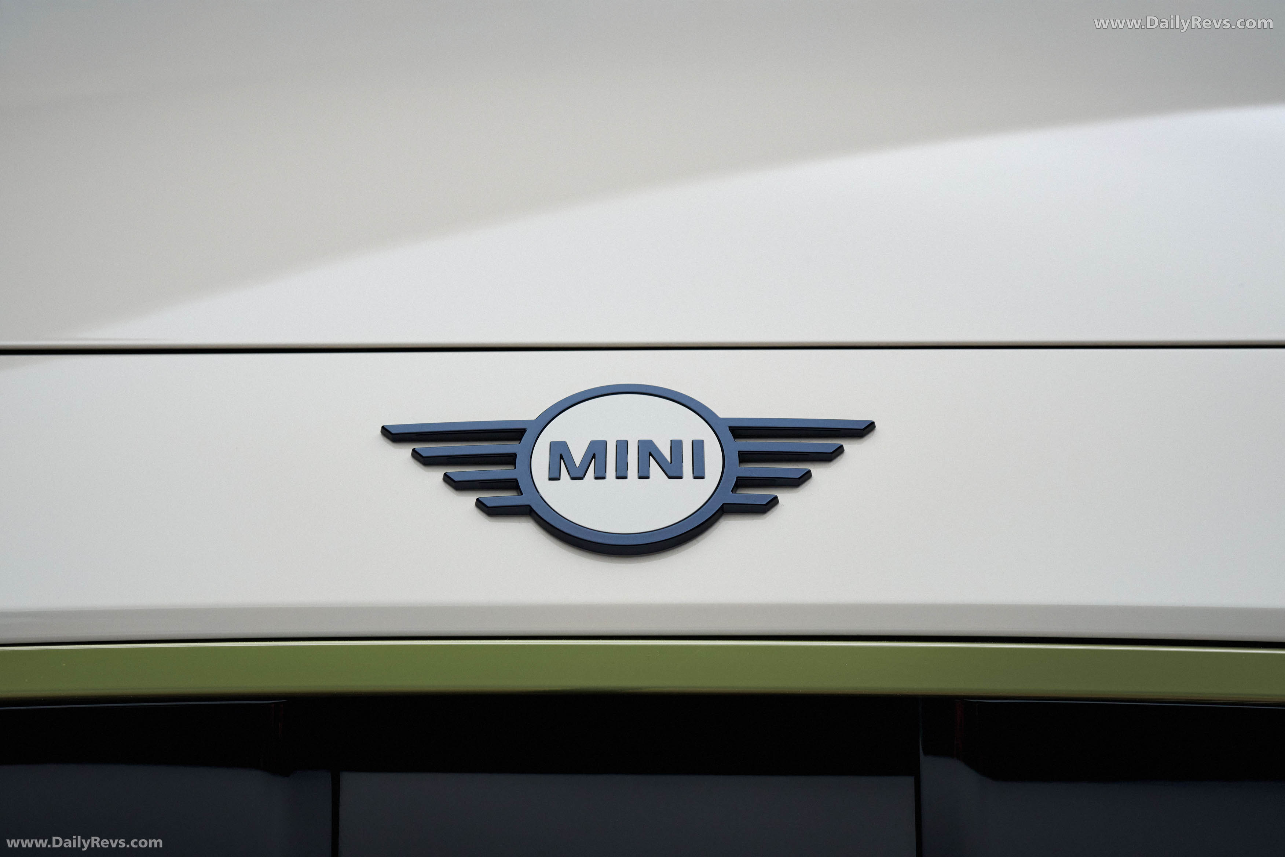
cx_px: 642
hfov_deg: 39.6
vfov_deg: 27.0
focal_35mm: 50
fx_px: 1785
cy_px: 428
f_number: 6.3
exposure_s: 1/50
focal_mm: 50
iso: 1000
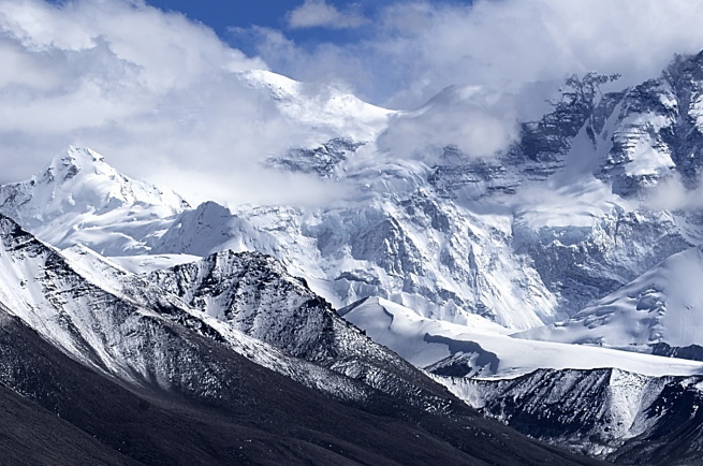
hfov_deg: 1.5
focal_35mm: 1374
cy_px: 332
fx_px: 26779
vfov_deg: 1.0
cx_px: 640
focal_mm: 500
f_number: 11
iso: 100
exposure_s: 1/250
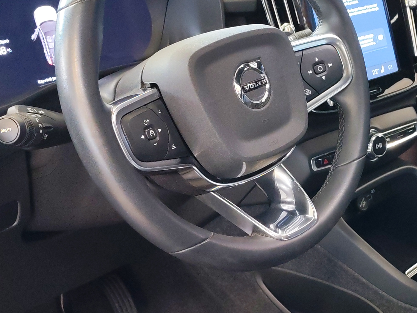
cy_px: 203
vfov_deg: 20.4
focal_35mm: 72
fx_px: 867
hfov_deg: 26.5
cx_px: 331
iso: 1250
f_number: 1.9
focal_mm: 6.12
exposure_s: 1/50
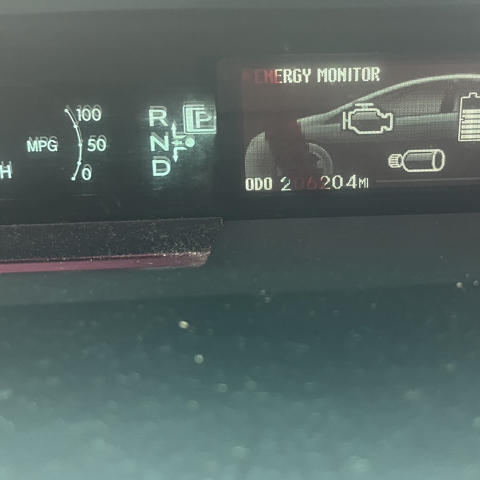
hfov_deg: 38.8
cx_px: 317
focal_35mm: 43
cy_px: 164
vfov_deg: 38.8
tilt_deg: -18.6
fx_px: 675
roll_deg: -1.9
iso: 125
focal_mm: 5.1
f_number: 1.6
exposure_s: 1/62
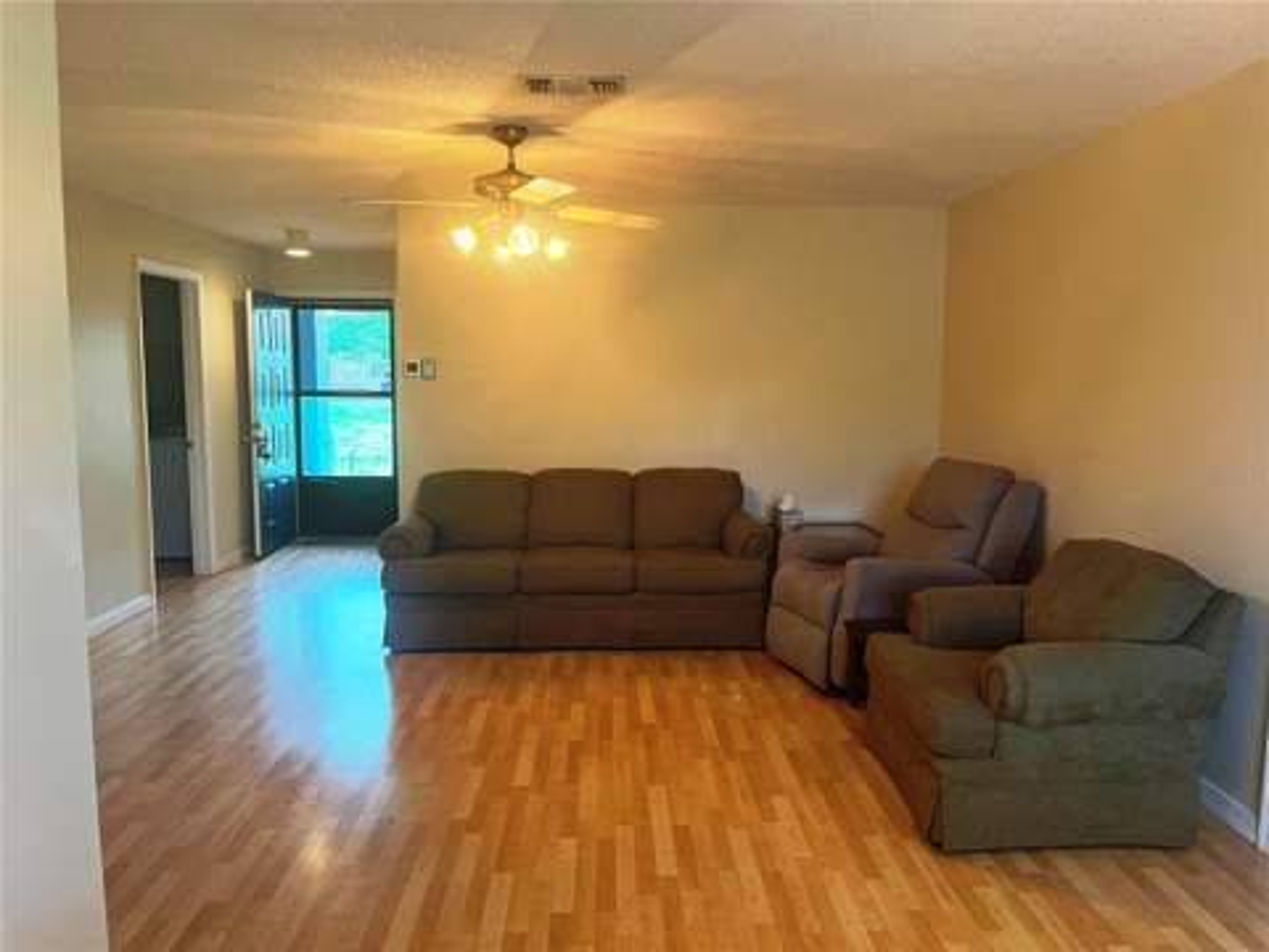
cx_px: 634
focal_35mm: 26
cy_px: 476
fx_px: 953
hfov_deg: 67.3
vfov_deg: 53.1
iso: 200
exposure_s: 1/60
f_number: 1.6
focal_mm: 5.1
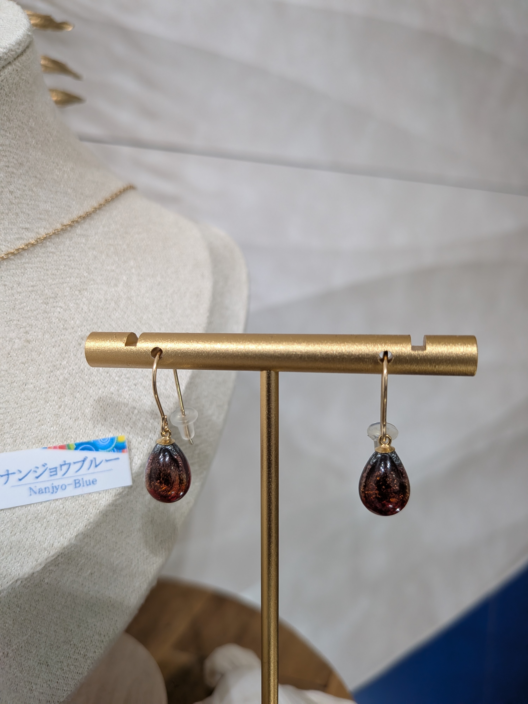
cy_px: 352
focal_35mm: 24
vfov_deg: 71.6
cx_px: 264
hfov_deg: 56.8
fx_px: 488
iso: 75
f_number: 1.7
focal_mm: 4.53
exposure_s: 1/120
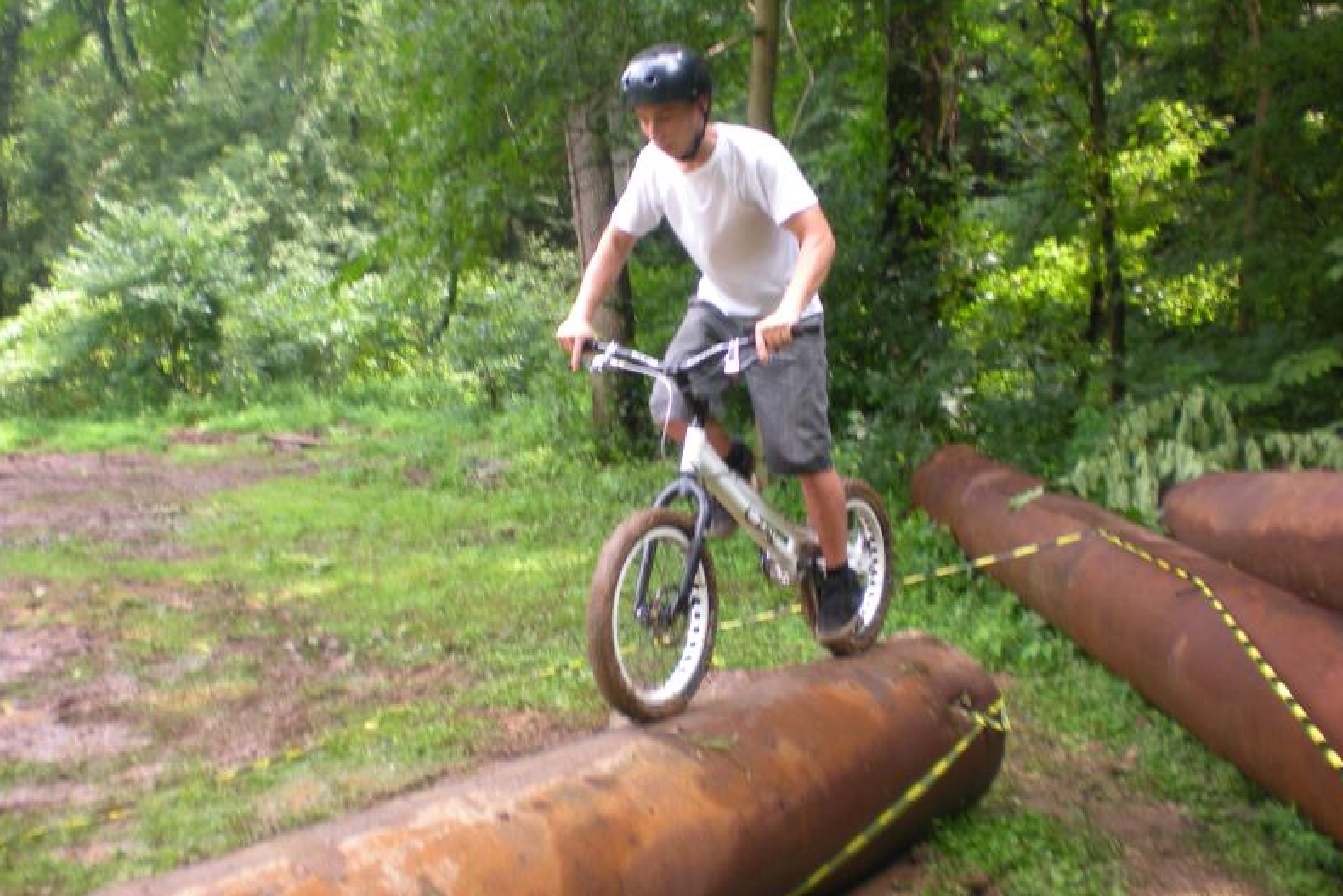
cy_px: 411
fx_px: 1492
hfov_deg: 48.5
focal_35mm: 40
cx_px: 673
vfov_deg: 33.4
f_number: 3.1
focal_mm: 6.3
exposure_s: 1/69.7
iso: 64
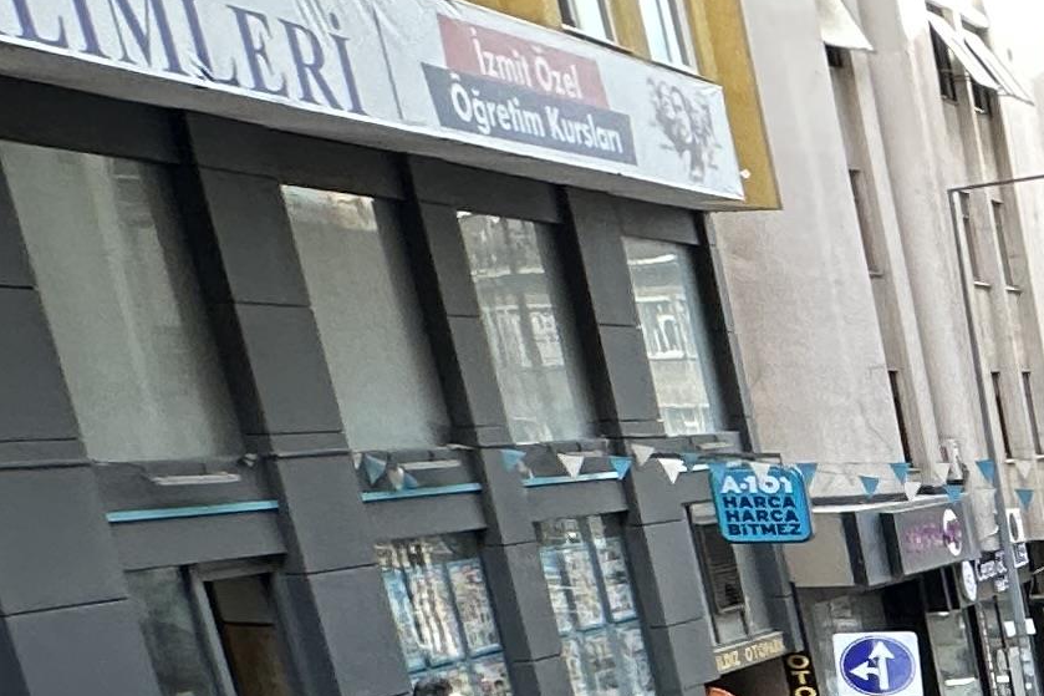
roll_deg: +0.9
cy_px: 911
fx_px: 2029
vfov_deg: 18.1
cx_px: 2428
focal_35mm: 70
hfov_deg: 15.8
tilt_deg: -10.6
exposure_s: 1/99
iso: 80
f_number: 2.2
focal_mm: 2.22
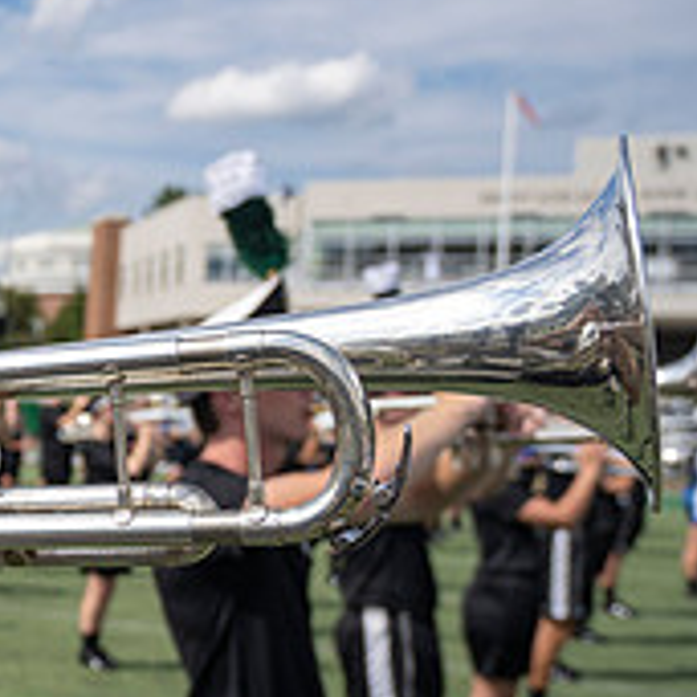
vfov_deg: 25.0
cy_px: 397
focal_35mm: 69
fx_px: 1572
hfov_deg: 20.4
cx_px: -428
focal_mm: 24
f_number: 5
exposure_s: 1/1600
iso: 200
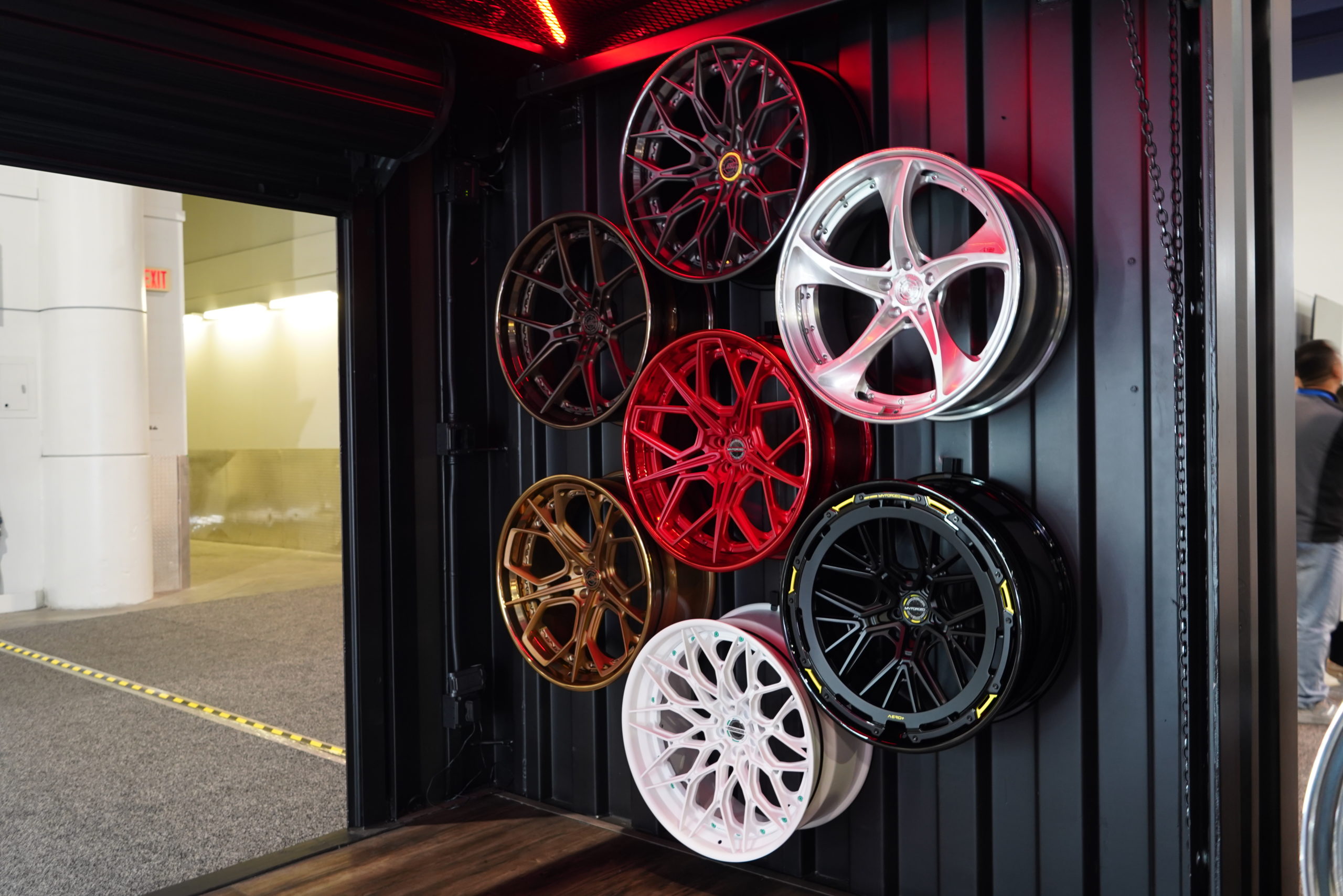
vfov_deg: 43.6
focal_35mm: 30
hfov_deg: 61.9
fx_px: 1119
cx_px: 672
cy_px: 448
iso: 1250
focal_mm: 30
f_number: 5.6
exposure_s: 1/5
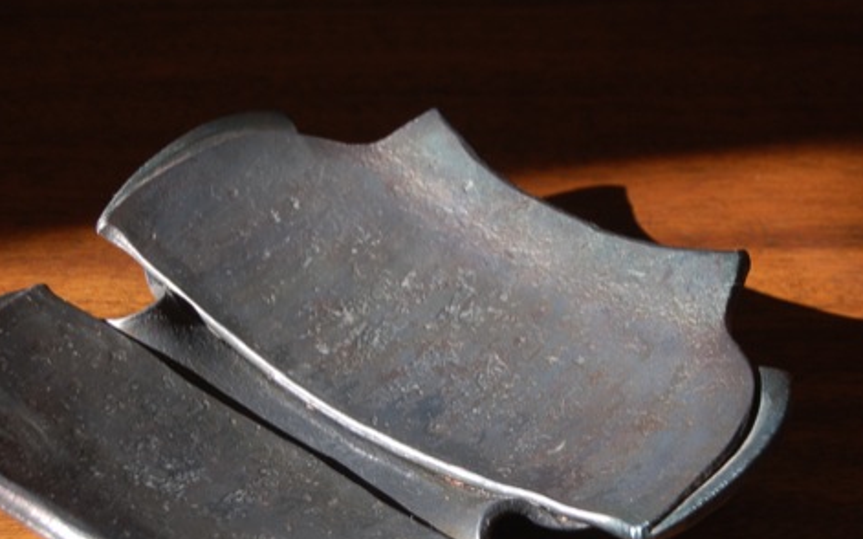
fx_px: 2539
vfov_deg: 12.1
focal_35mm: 108
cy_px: 351
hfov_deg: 19.3
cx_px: 451
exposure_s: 1/80
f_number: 5.6
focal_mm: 52
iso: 200
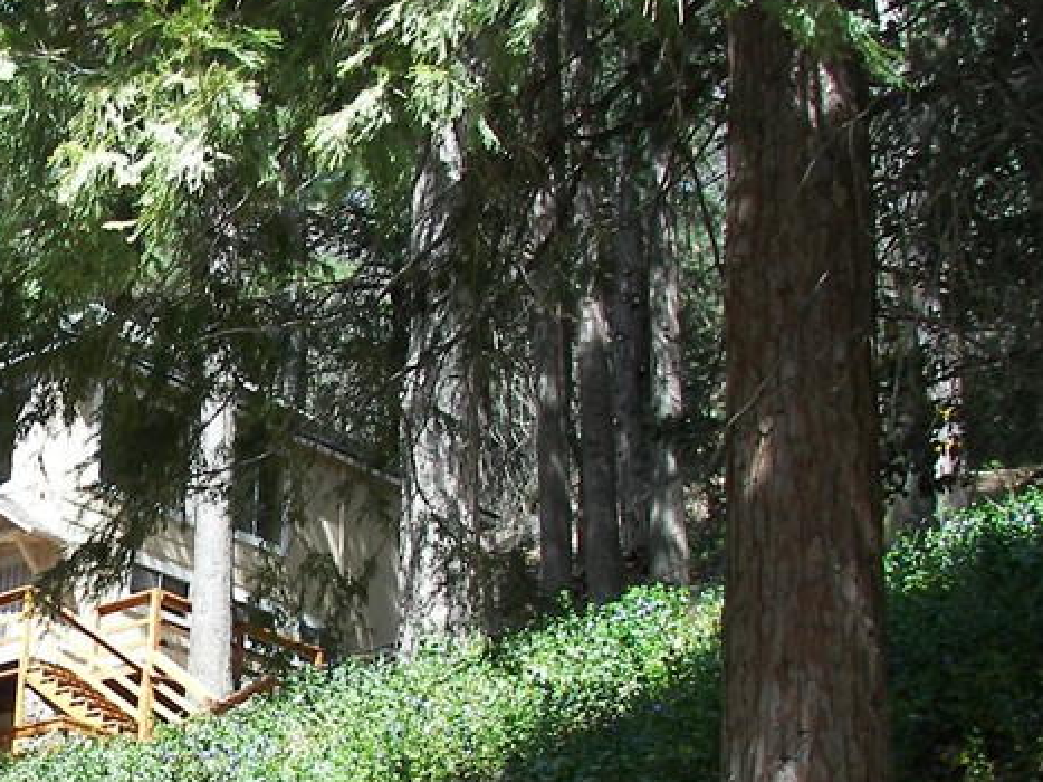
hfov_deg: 23.3
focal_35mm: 79
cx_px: -96
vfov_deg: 18.4
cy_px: 681
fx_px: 2380
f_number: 2.8
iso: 50
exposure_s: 1/250
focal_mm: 6
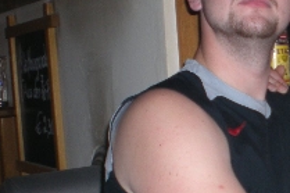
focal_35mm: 101
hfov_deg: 19.3
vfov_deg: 13.5
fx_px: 813
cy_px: 157
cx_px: 330
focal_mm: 6.3
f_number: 3.1
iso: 97
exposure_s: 1/60
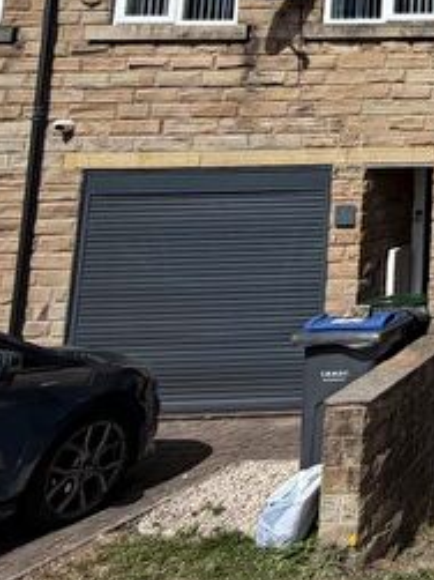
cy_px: 68
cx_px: 713
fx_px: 653
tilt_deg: +8.6
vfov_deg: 44.0
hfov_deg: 24.4
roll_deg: +1.6
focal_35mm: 39
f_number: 2.2
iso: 20
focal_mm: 2.22
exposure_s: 1/1211
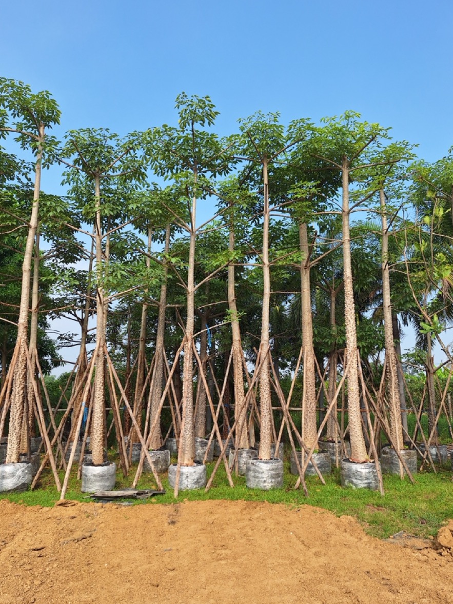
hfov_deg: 54.9
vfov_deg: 69.4
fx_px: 436
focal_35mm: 25
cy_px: 309
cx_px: 230
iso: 40
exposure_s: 1/1406
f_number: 1.8
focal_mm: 5.54
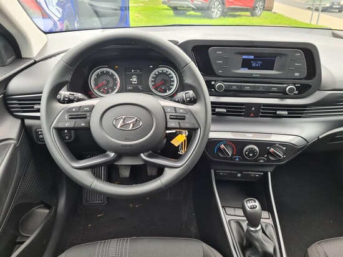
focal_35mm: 26
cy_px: 128
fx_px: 258
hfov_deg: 67.3
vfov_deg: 53.1
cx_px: 172
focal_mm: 5.4
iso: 100
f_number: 1.8
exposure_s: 1/100
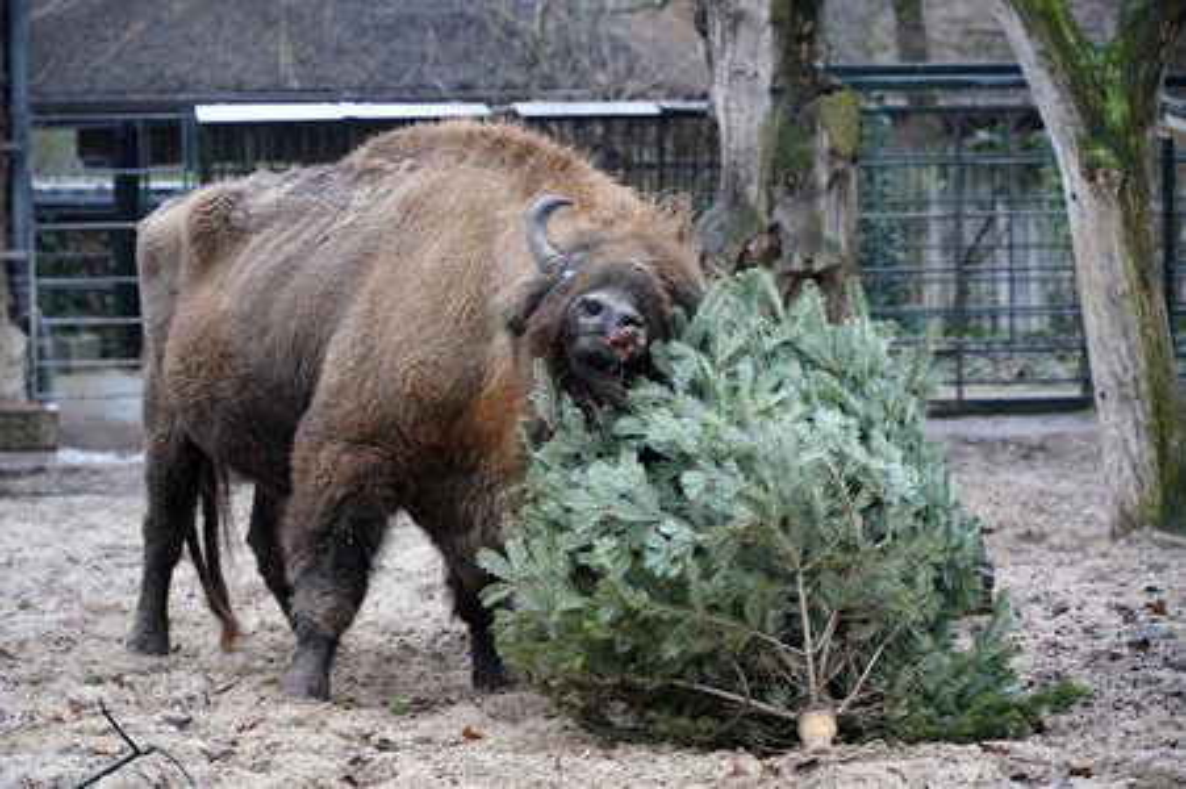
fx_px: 4707
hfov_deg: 14.4
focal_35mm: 143
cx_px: 593
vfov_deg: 9.6
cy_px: 394
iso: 3200
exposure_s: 1/250
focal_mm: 143
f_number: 6.3
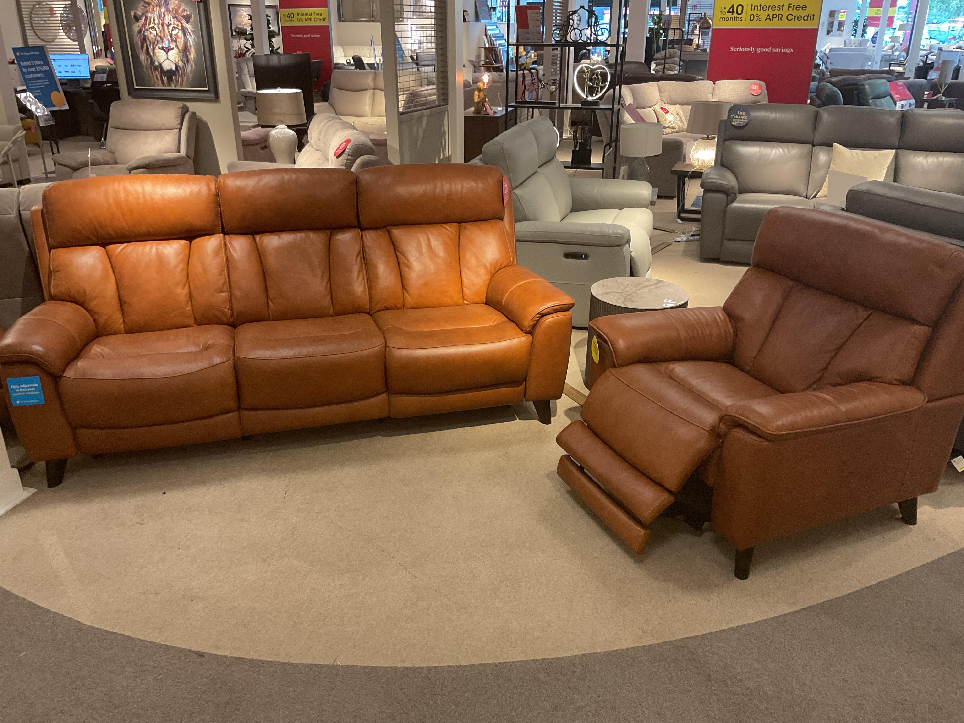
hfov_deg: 61.7
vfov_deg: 48.2
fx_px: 808
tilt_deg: -23.1
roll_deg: +0.2
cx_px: 482
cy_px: 362
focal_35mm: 29
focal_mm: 3
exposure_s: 1/50
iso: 125
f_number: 1.8
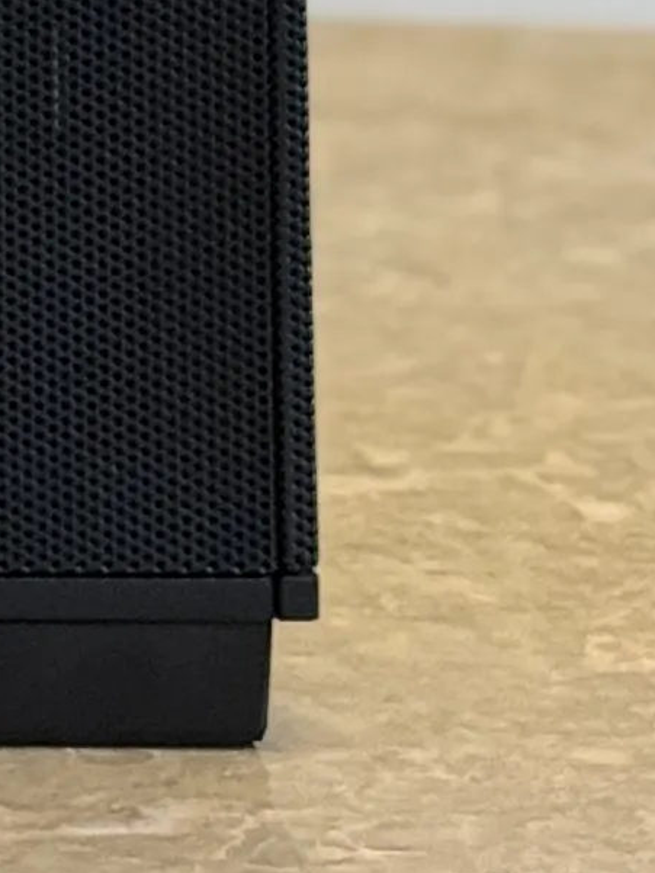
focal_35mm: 322
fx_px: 8121
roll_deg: +0.4
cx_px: -1399
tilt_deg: -2.6
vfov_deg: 5.9
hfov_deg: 4.4
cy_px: -1073
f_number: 1.78
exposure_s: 1/40
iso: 200
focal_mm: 6.76
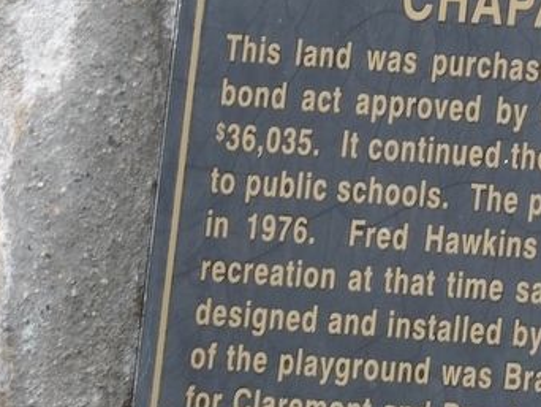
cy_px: 317
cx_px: 598
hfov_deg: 0.9
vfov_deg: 0.7
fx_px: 35330
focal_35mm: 2259
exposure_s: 1/100
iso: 135
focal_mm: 173.5
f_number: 7.7
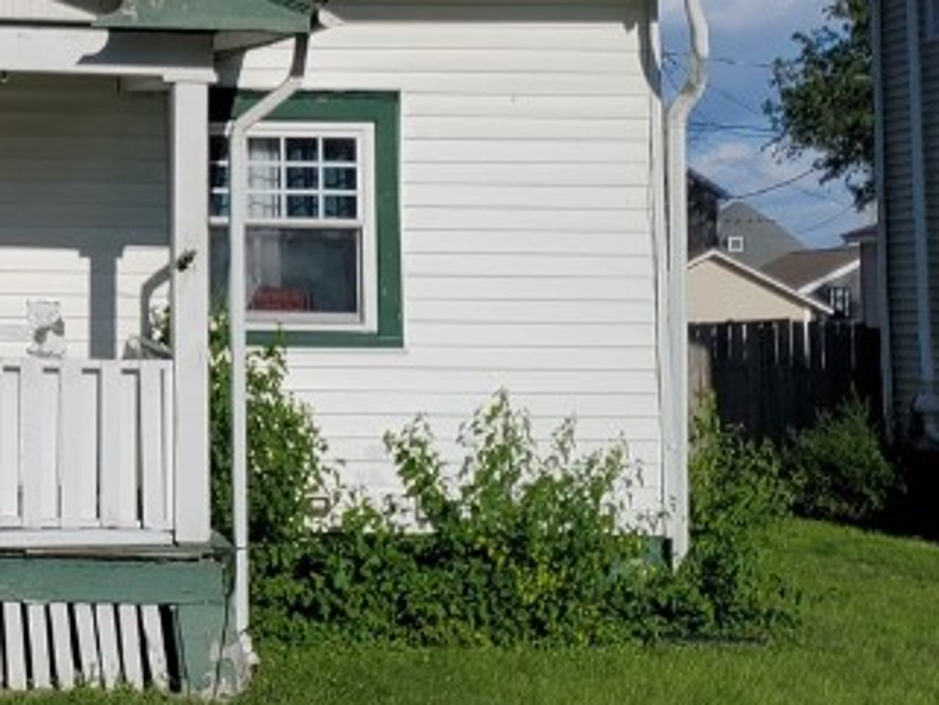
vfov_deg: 17.6
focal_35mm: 83
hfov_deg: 22.2
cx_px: -99
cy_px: 88
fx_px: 2252
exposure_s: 1/8937
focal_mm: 4.3
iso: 50
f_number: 2.4
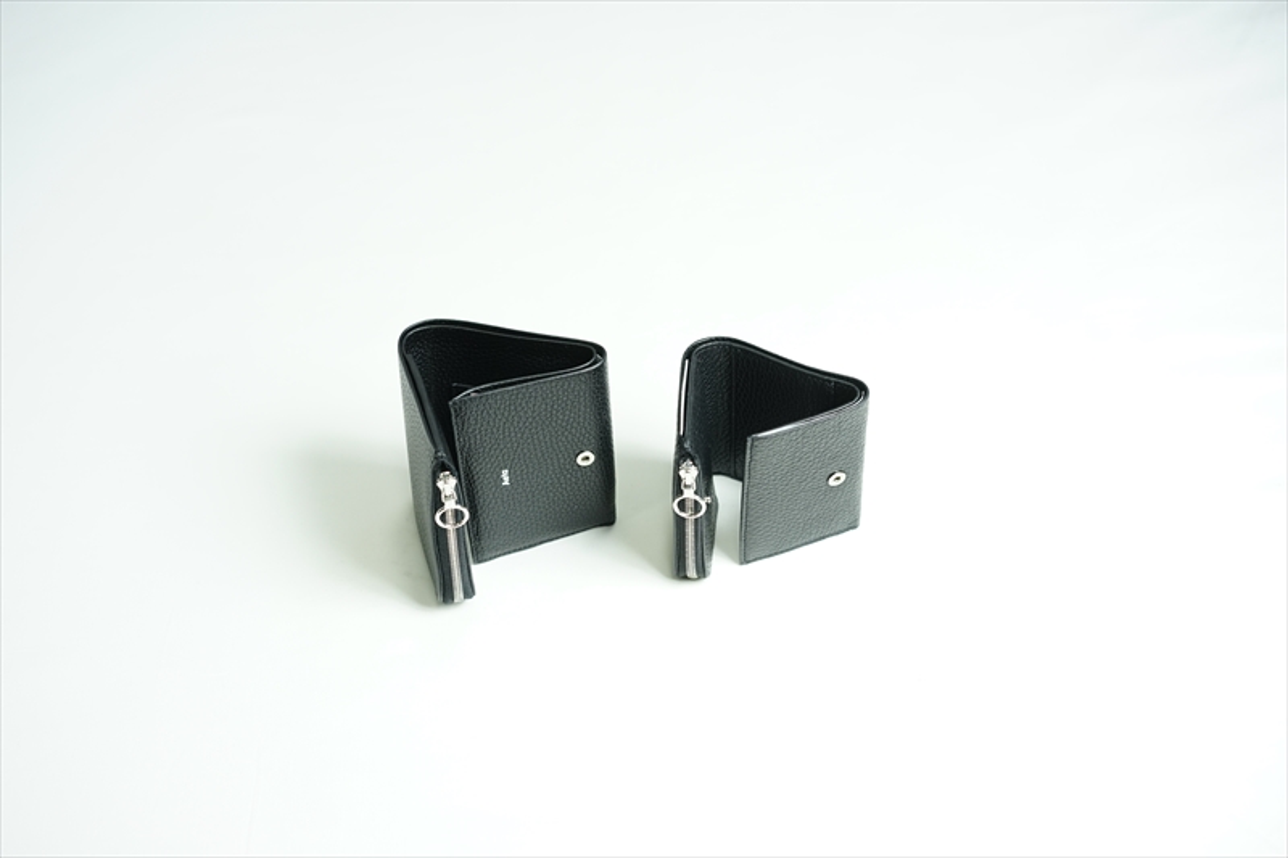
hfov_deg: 36.3
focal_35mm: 55
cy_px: 429
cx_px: 644
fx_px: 1967
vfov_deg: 24.6
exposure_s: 1/60
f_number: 4
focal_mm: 55
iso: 320
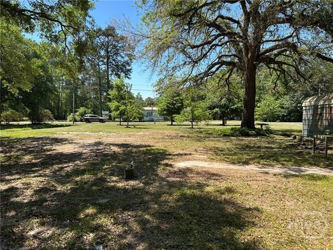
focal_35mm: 26
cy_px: 125
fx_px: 250
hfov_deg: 67.3
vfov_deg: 53.1
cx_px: 166
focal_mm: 5.7
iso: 50
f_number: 1.5
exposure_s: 1/1934
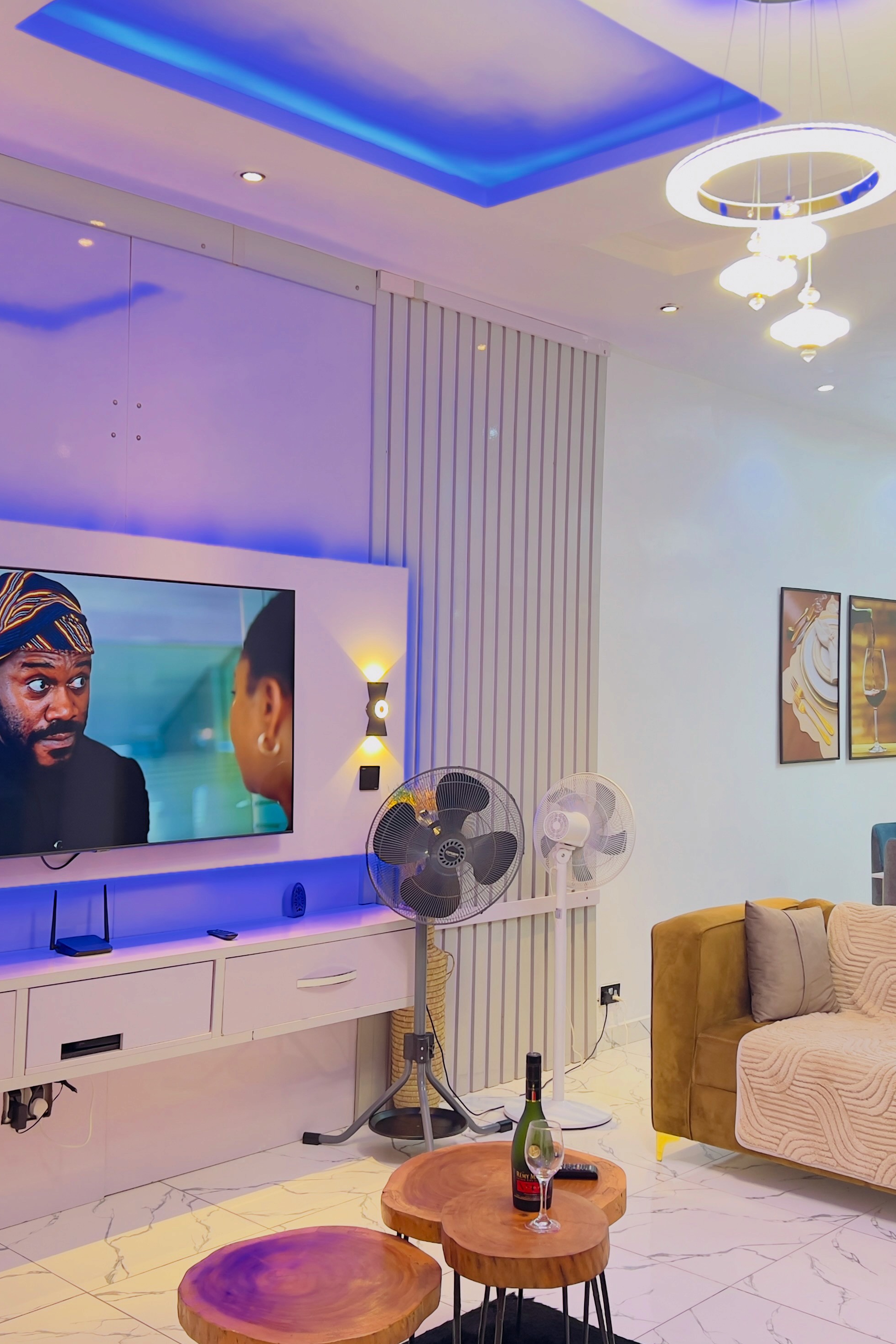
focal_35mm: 37
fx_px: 1381
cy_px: 659
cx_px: 493
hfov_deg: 35.9
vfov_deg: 51.9
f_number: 1.5
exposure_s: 1/50
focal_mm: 5.7
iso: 80
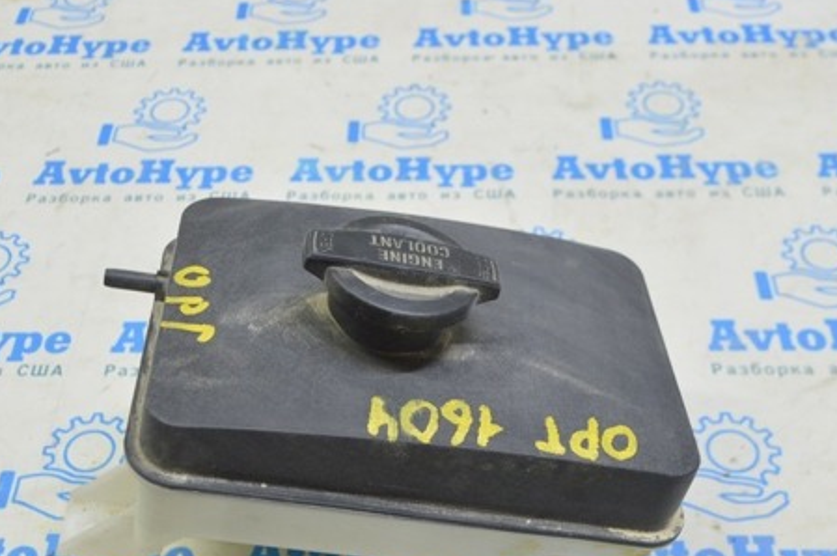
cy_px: 374
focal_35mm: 47
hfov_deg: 41.9
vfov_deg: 28.4
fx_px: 1091
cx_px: 380
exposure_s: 1/20
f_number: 5.6
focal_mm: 22
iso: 400
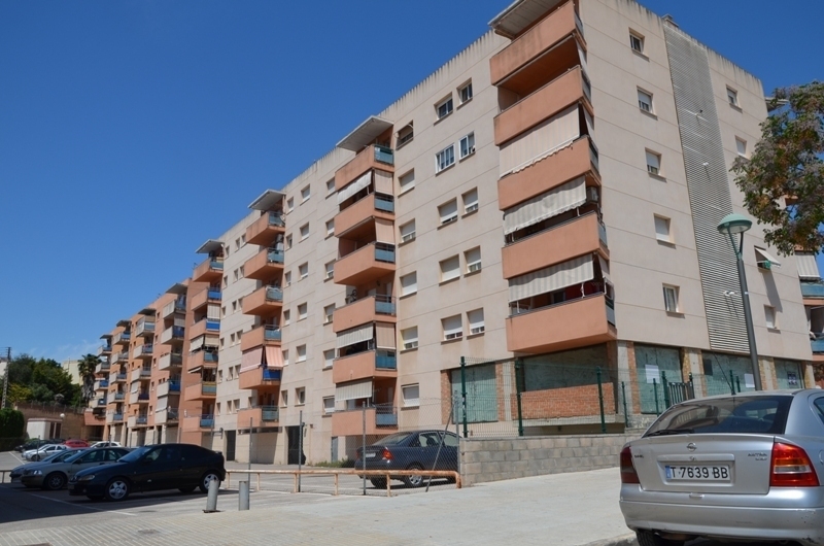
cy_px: 273
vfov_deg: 47.7
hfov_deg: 67.5
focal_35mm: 27
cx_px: 412
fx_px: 617
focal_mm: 18
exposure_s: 1/320
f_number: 9
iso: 100
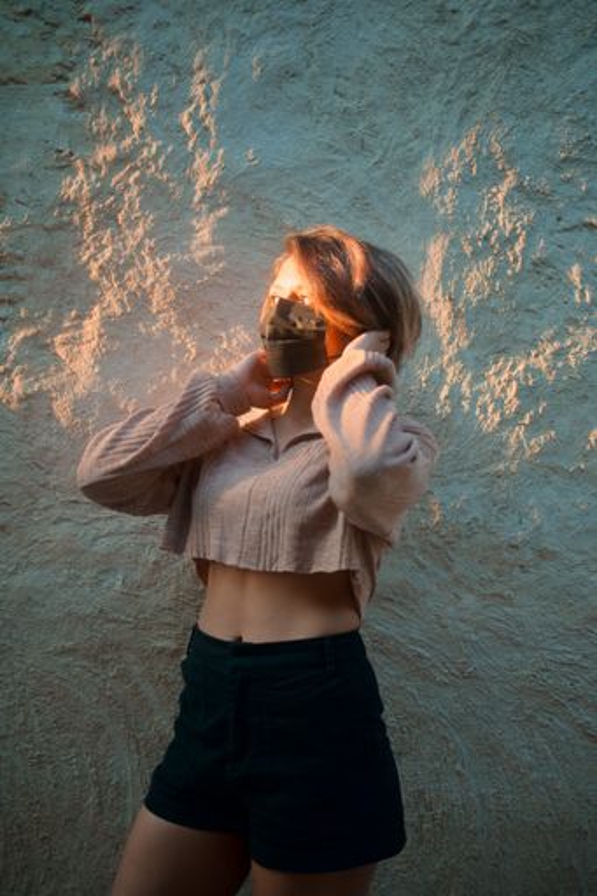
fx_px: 871
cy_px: 448
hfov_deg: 37.8
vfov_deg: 54.4
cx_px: 298
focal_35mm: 35
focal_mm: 35
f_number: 1.8
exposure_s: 1/500
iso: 400
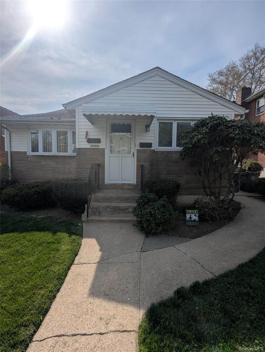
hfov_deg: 78.3
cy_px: 176
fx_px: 163
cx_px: 132
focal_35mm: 16
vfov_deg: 94.4
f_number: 2.2
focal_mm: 2.35
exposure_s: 1/6757
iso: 39
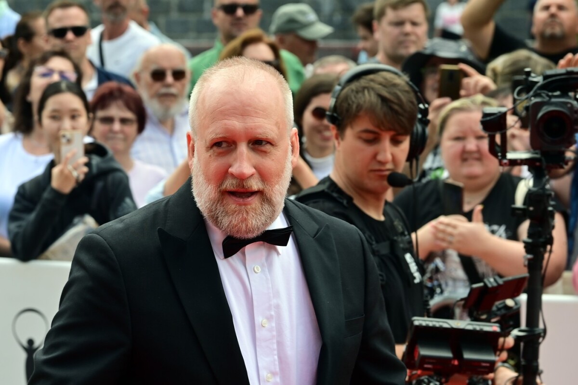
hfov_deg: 12.5
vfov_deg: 8.3
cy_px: 192
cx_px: 289
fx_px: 2649
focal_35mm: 165
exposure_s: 1/250
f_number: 10
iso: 400
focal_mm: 165
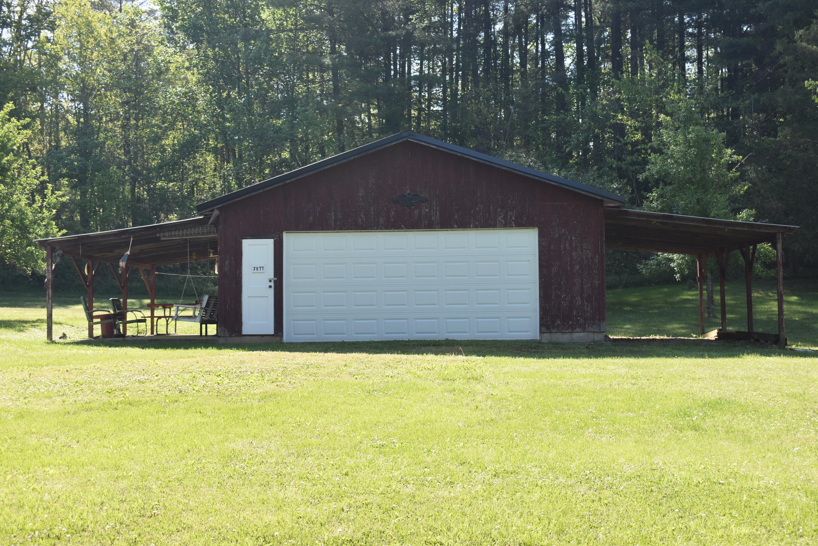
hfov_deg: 41.1
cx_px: 409
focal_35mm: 48
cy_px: 273
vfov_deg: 28.1
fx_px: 1091
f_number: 7.1
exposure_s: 1/250
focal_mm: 32
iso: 200
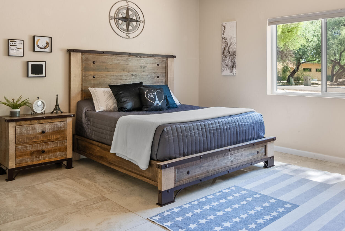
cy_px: 74
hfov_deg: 56.4
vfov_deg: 40.6
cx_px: 250
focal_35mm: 32
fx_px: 307
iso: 200
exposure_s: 2.5
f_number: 8
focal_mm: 16
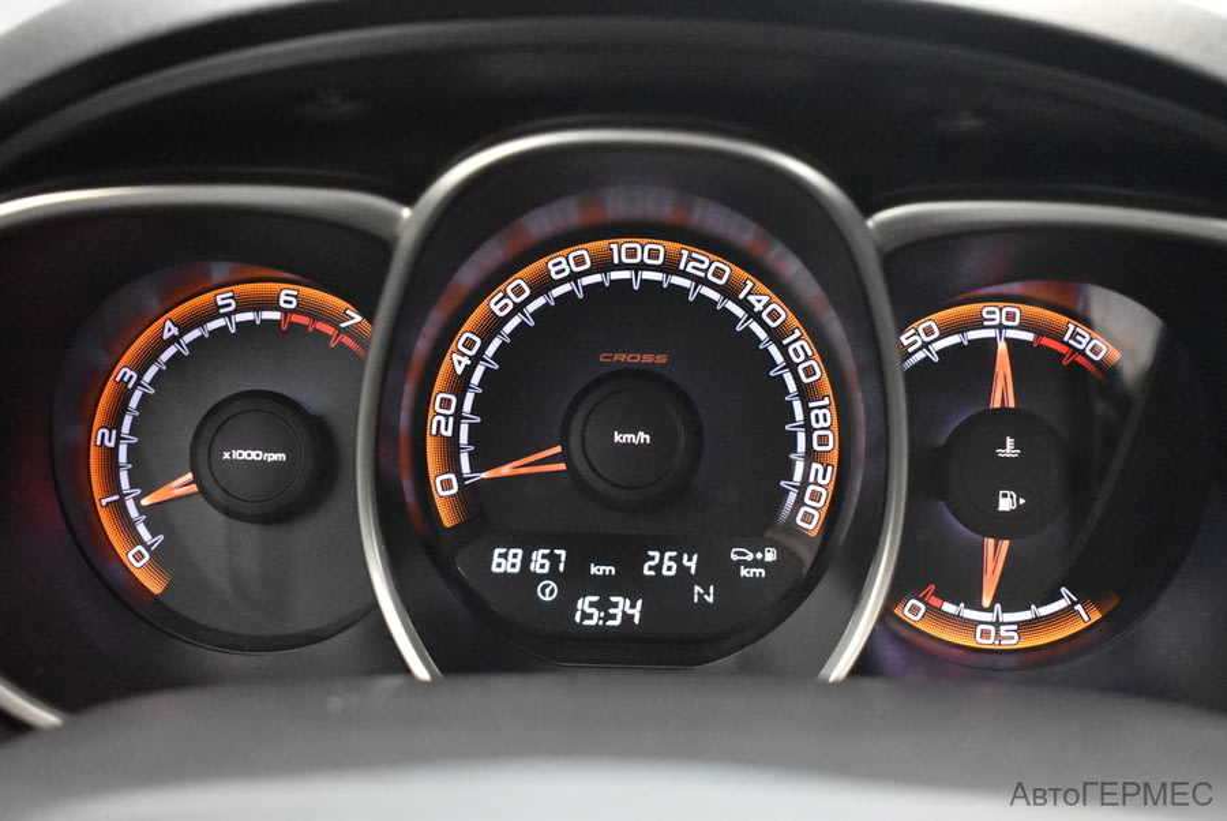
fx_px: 1740
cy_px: 410
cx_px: 614
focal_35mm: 51
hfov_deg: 38.8
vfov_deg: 26.5
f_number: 4.5
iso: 9000
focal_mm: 34
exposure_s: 1/50
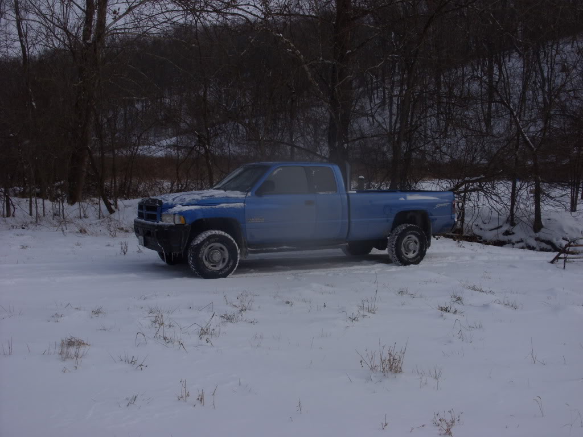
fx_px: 640
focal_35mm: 38
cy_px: 218
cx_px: 292
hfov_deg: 49.0
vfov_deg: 37.7
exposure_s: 1/957
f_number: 4.9
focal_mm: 6.3
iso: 50
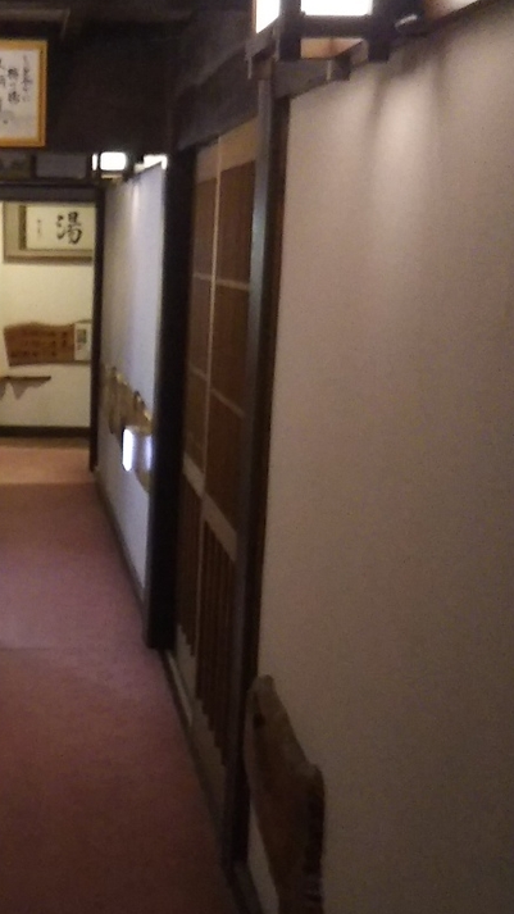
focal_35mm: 55
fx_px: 1333
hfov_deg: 21.2
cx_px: 29
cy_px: 478
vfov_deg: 37.8
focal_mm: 4
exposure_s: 1/20
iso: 500
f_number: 2.2
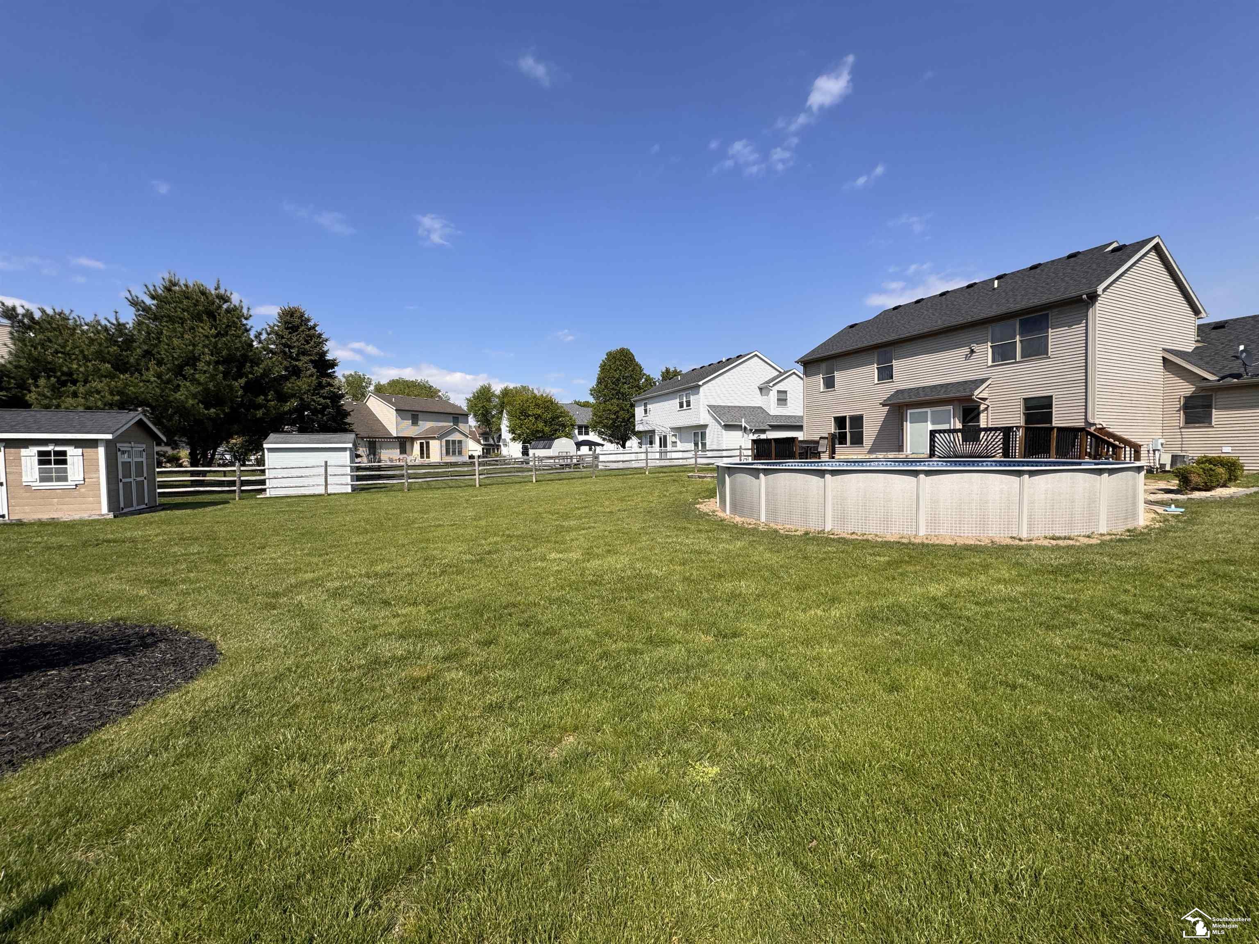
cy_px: 472
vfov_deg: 85.7
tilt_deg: -2.6
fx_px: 509
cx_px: 630
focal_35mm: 14
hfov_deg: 102.1
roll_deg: +1.2
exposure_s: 1/2494
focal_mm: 2.22
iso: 50
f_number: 2.2
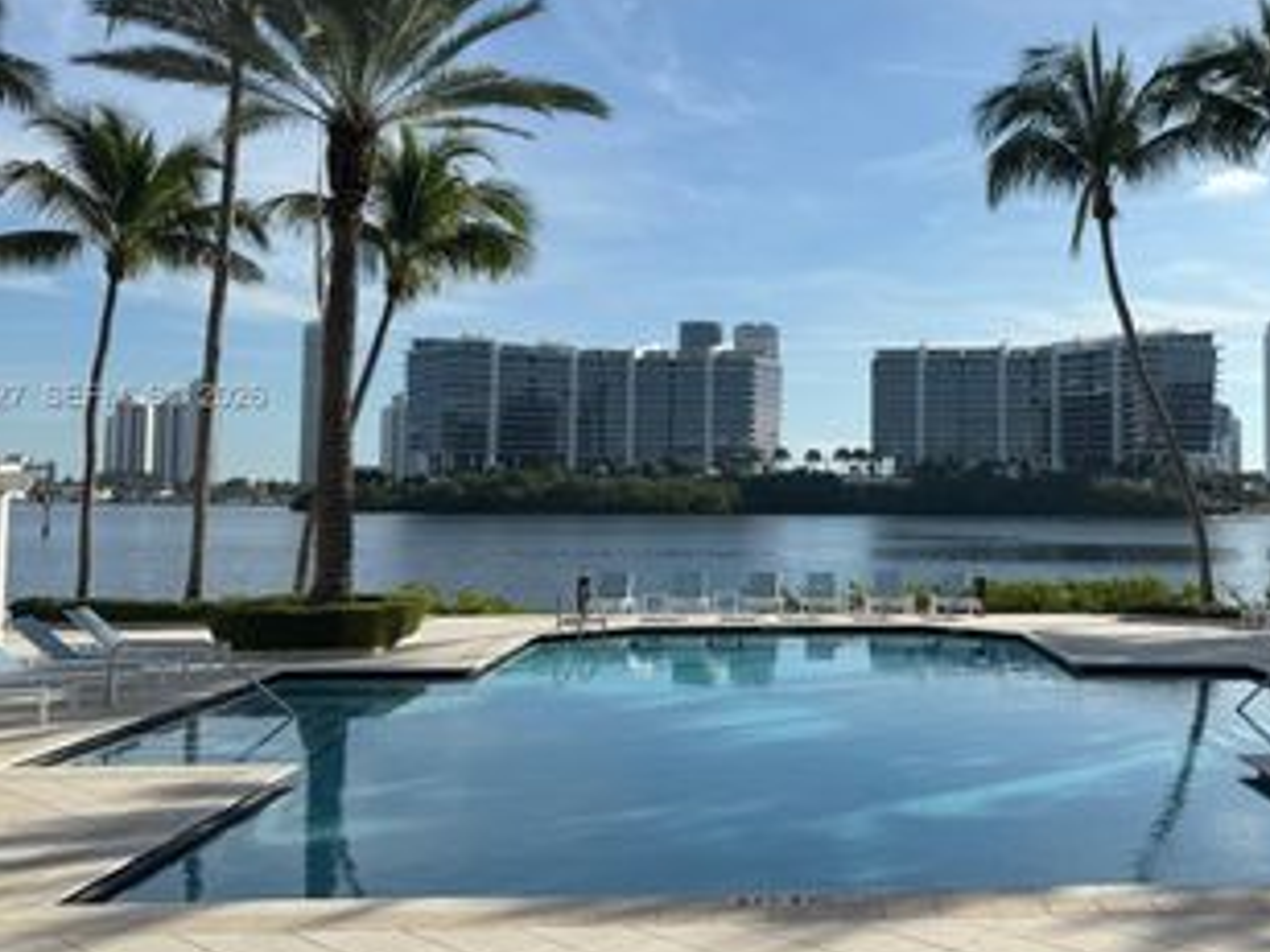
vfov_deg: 36.7
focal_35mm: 39
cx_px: 895
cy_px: 398
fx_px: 1431
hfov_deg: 46.7
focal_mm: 6.76
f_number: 1.78
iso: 80
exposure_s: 1/4975
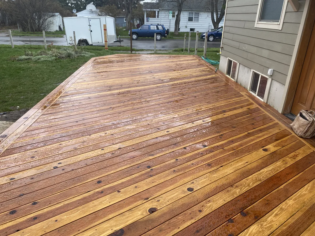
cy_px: 118
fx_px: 237
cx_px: 158
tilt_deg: -23.1
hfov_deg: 67.3
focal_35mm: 26
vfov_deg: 53.1
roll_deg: -2.4
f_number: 1.8
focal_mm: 4.25
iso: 125
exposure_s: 1/98
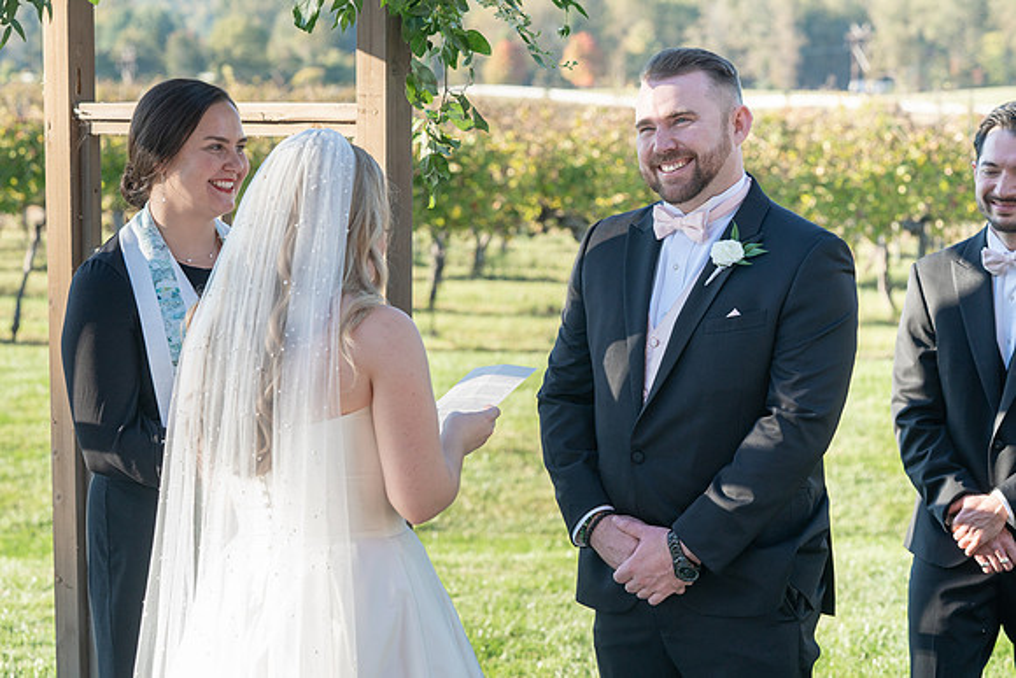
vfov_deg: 13.8
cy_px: 324
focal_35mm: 100
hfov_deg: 20.5
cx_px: 546
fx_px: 2809
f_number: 5.6
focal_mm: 92
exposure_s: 1/320
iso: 500
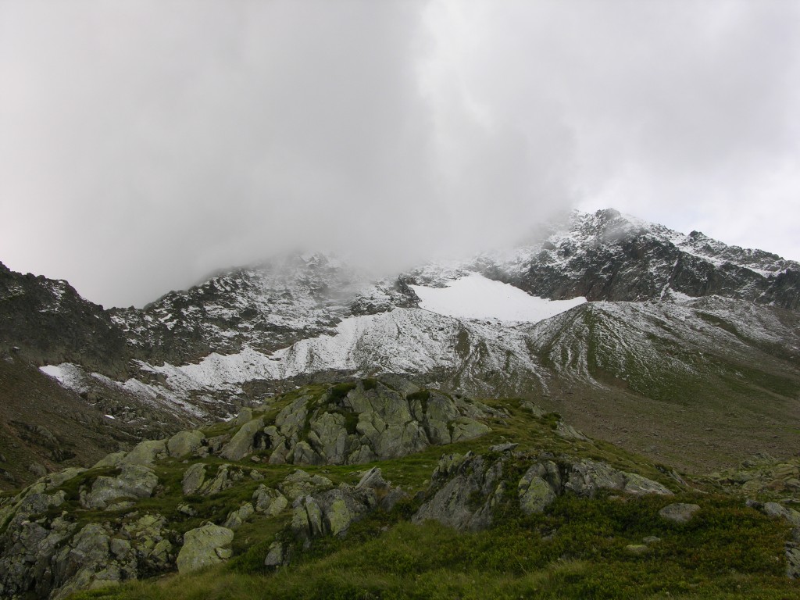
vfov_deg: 40.7
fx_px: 809
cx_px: 400
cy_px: 300
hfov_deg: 52.6
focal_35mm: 35
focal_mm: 8.9
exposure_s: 1/178
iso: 50
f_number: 5.6
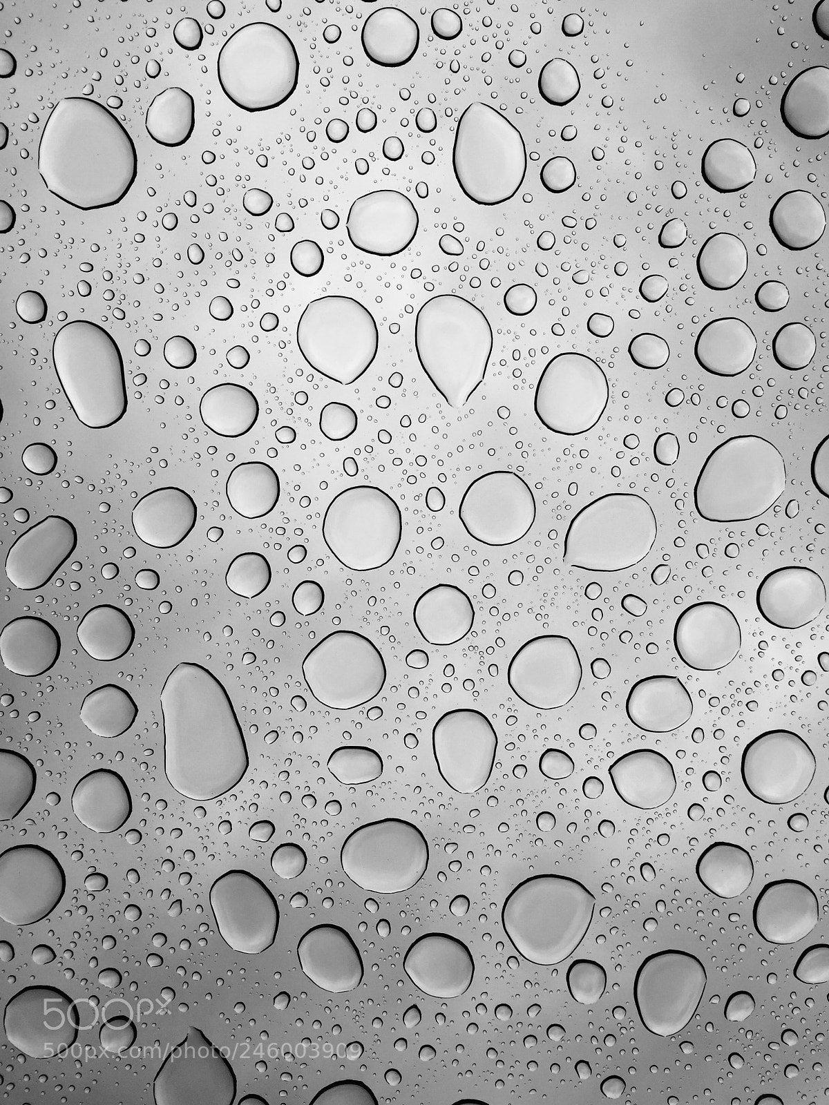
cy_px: 552
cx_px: 414
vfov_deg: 61.7
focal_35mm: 29
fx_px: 926
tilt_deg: +85.6
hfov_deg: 48.2
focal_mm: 4.15
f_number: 2.2
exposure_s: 1/176
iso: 32
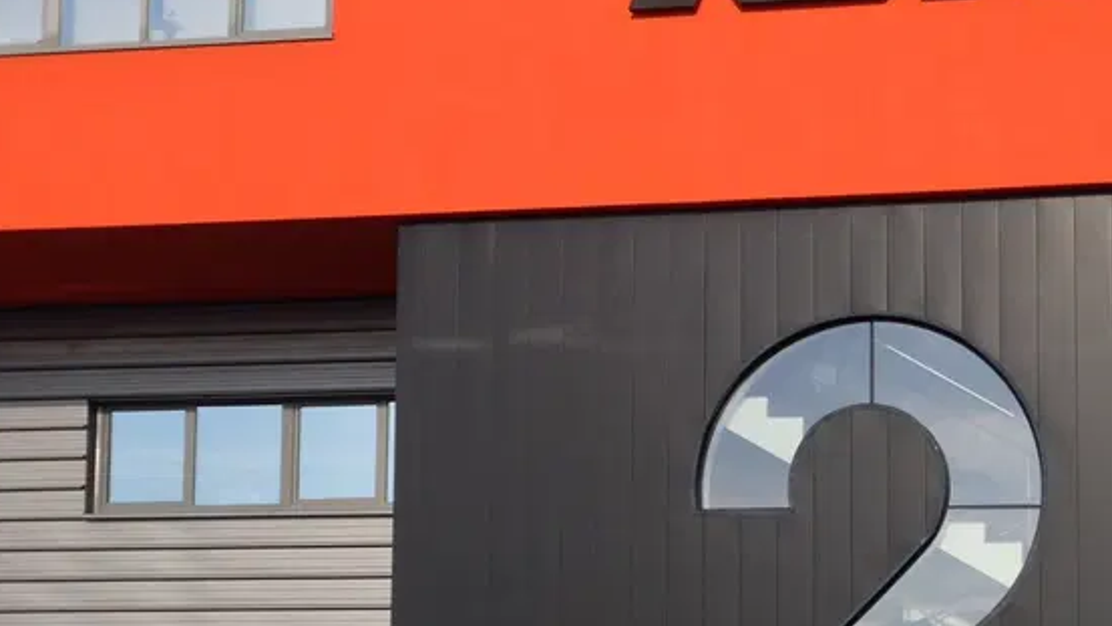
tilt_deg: +4.0
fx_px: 2300
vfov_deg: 15.3
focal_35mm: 78
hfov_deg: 26.9
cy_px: 541
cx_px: 806
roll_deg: -0.6
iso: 50
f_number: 2.4
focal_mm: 4.12
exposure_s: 1/1595
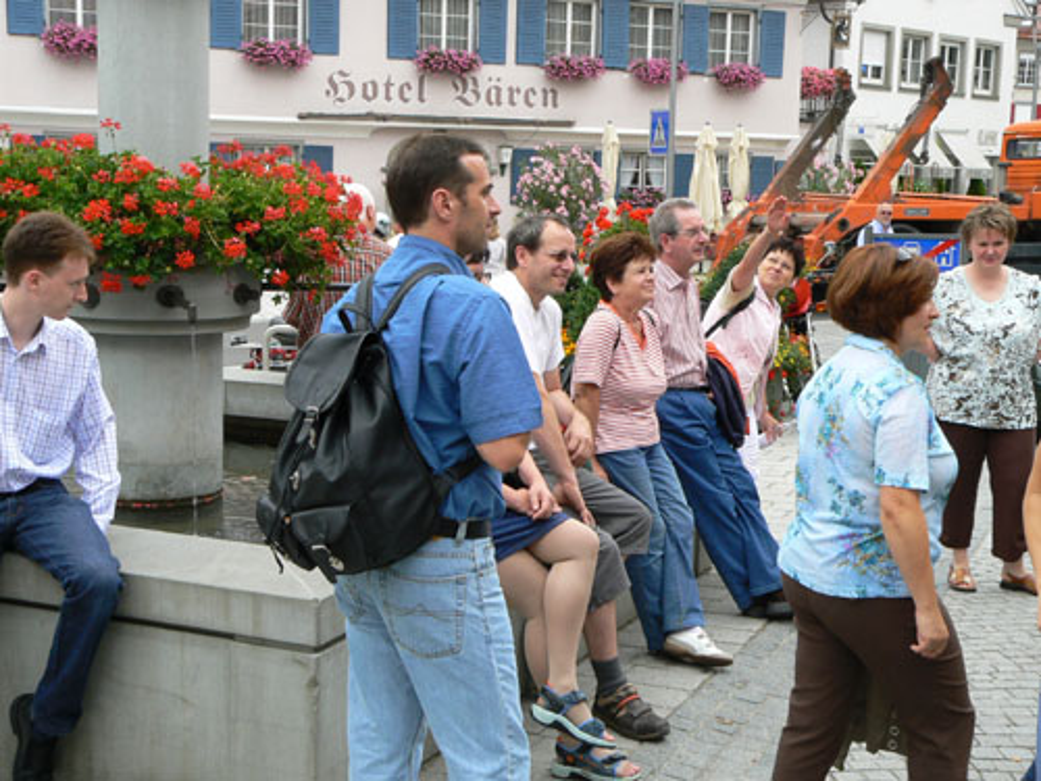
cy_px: 390
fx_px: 1594
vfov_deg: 27.5
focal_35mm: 53
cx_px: 520
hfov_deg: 36.2
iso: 80
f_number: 5.6
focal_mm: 8.8
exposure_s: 1/160
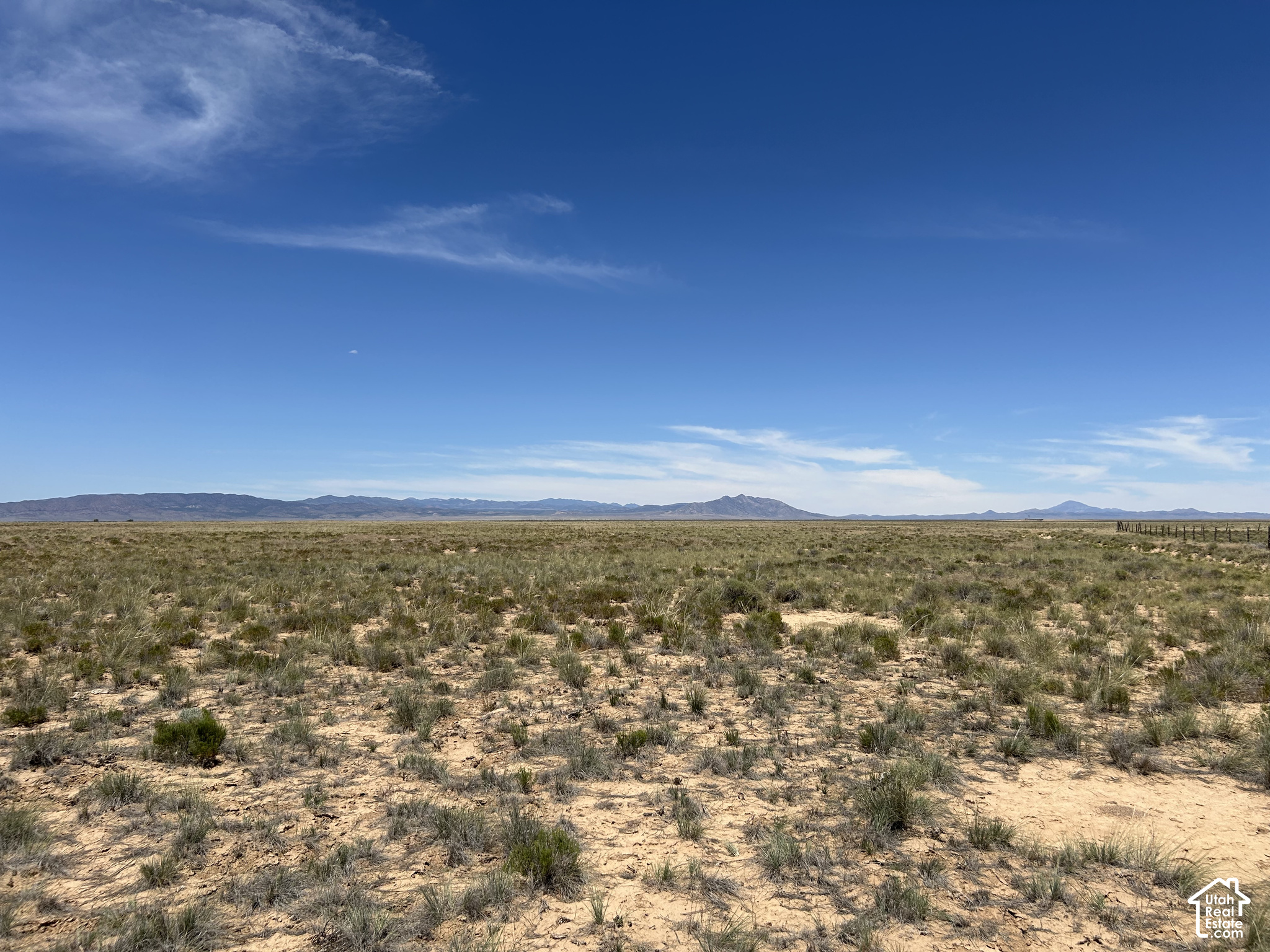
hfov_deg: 67.3
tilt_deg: +3.0
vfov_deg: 53.1
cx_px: 635
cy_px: 476
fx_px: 954
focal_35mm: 26
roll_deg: +0.3
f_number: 1.5
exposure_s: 1/7463
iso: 50
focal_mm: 5.7
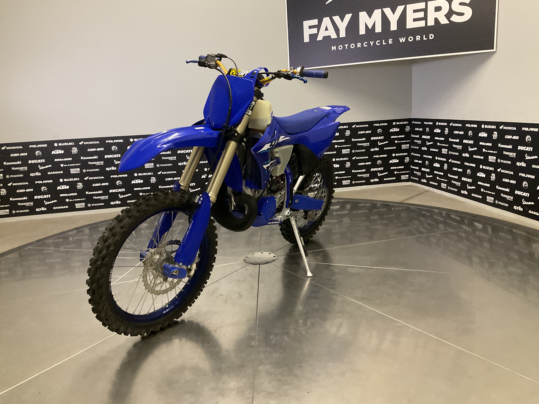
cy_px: 202
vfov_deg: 48.2
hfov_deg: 61.7
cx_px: 270
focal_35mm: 29
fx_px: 452
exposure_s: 1/60
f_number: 1.8
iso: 250
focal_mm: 3
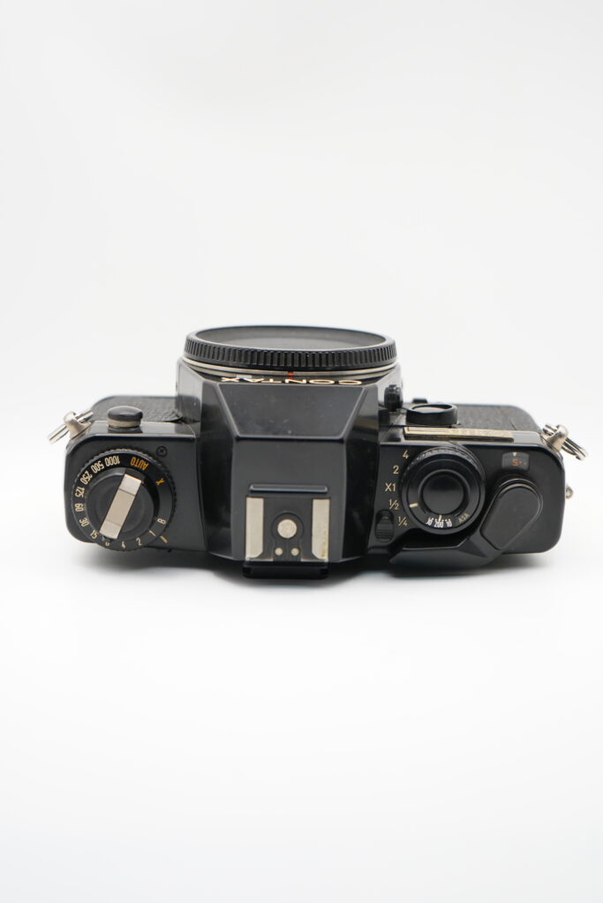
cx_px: 302
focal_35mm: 65
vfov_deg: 31.0
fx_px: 1632
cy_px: 452
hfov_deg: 20.9
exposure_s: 1/250
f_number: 5.6
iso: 2000
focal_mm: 65
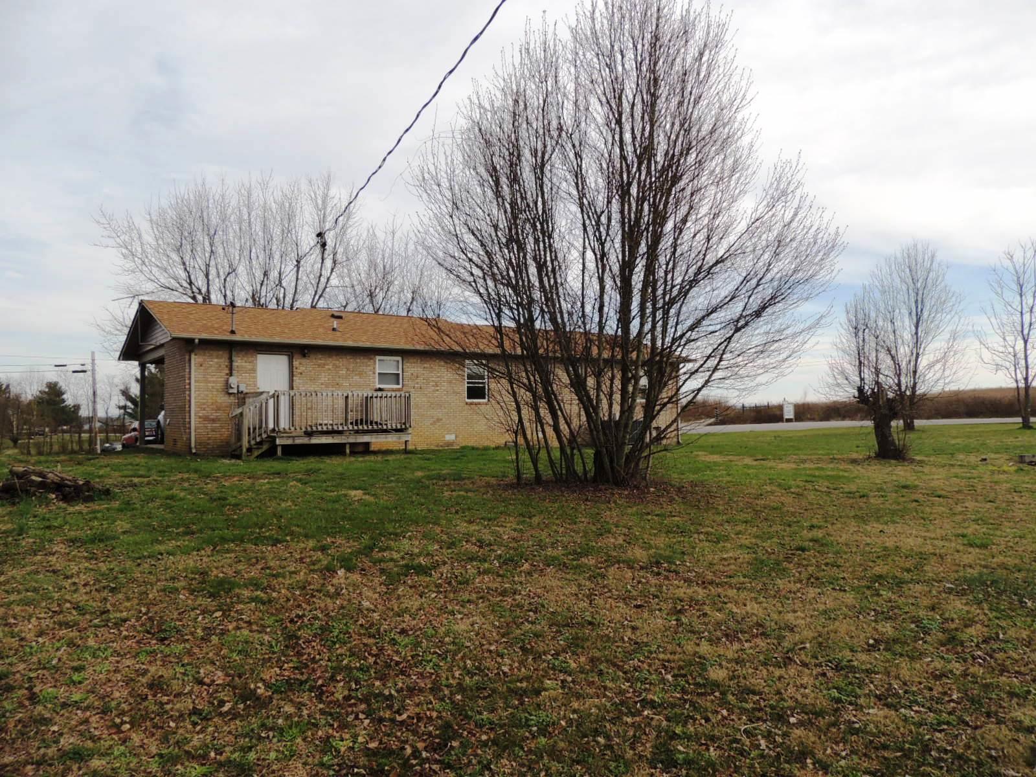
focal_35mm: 24
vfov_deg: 56.8
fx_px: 718
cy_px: 388
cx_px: 518
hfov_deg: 71.6
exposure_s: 1/1000
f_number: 3
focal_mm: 4.3
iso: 100
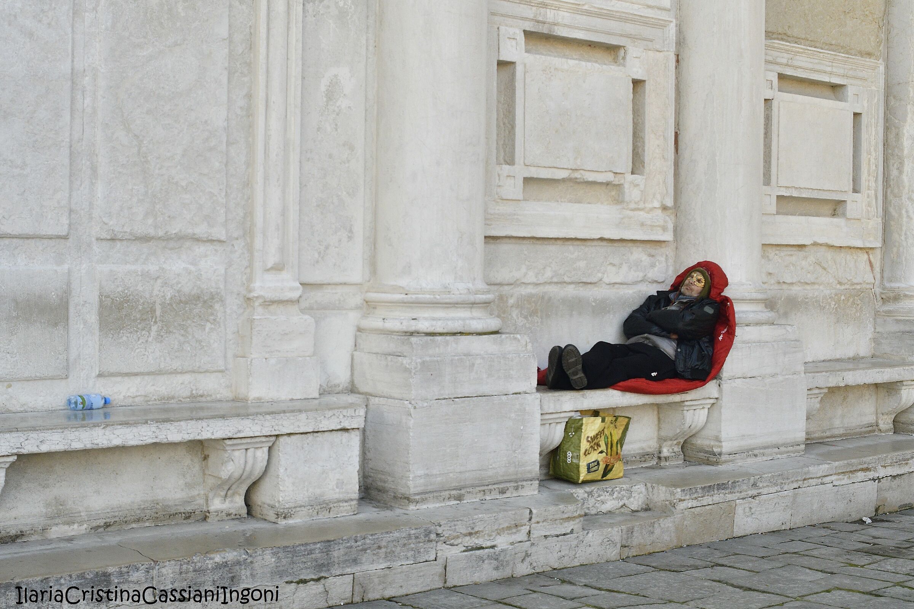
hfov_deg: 37.9
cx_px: 457
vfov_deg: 25.8
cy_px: 304
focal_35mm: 52
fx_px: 1333
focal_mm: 35
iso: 720
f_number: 8
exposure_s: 1/1000
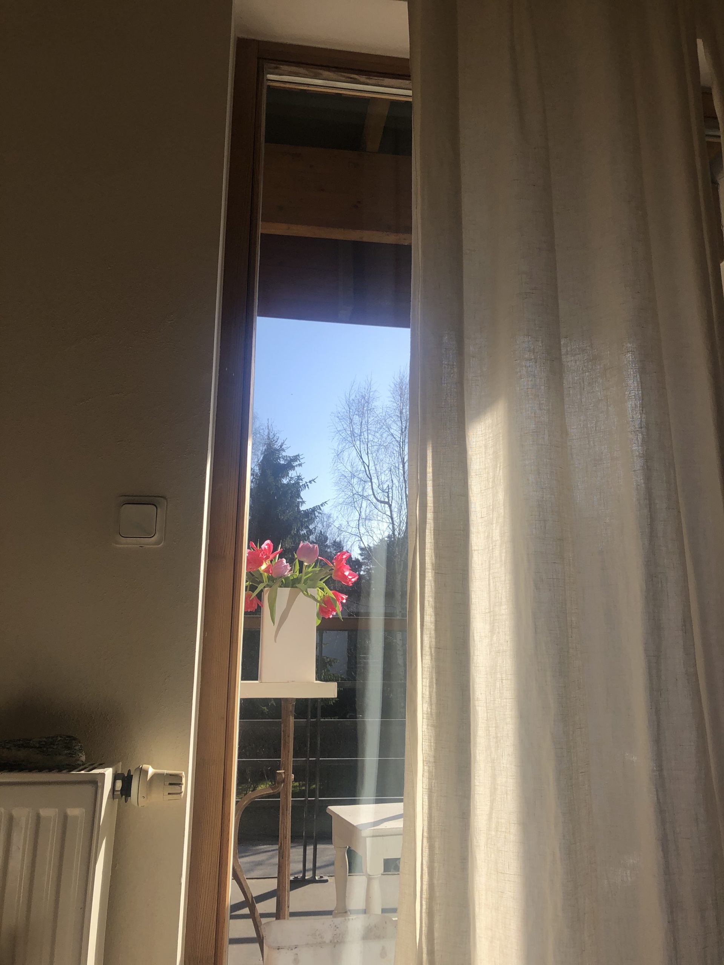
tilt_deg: +14.4
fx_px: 781
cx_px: 362
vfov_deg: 63.4
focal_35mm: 28
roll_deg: -0.1
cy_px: 482
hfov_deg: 49.7
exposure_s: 1/889
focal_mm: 3.99
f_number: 1.8
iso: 20
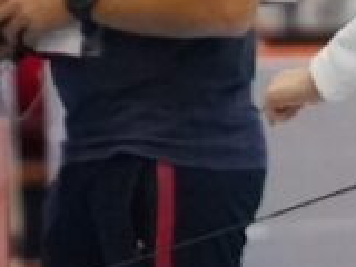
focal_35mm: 1233
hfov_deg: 1.6
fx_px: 12680
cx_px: 888
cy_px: 169
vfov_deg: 1.2
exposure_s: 1/1000
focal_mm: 200
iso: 6400
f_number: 2.8
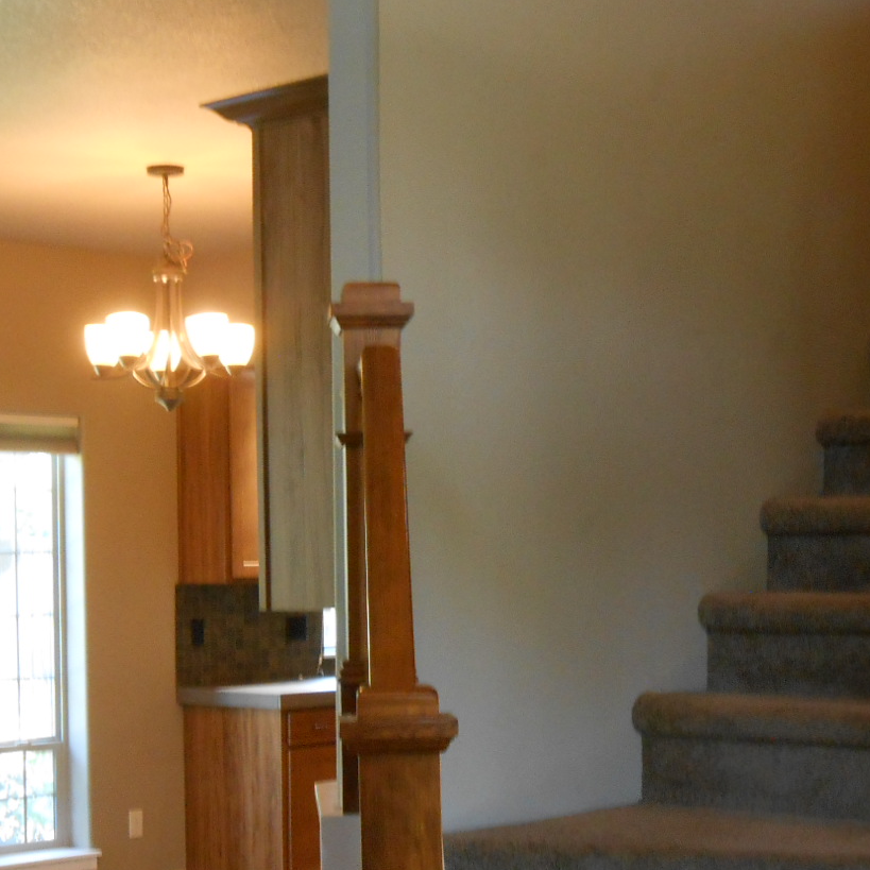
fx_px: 2161
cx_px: 374
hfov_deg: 22.7
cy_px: 550
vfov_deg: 22.7
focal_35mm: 76
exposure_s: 1/13
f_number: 4.5
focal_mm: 7.8
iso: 400
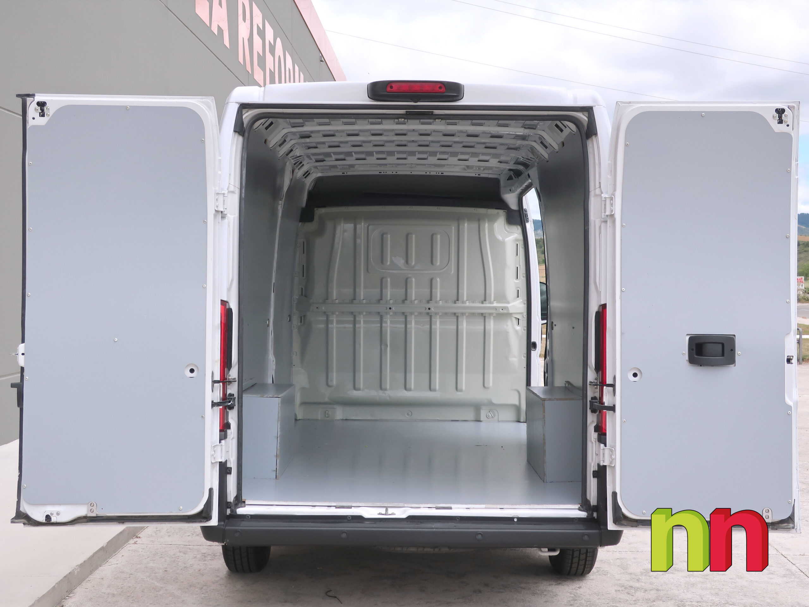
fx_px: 561
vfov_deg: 56.8
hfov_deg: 71.6
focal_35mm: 24
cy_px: 304
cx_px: 404
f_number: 1.8
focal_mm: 6.86
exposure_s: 1/3200
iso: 80
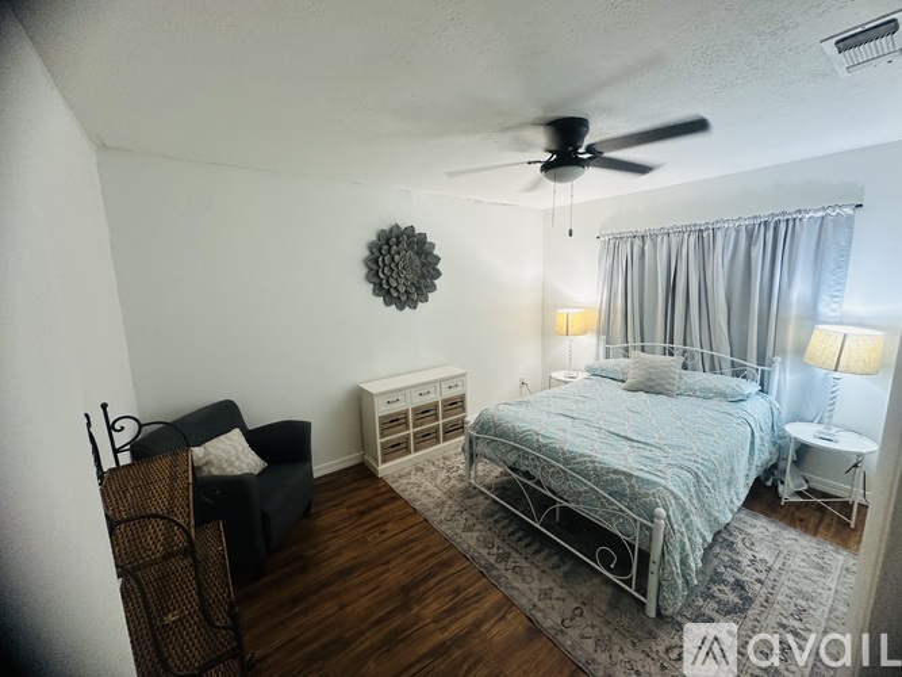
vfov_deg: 85.7
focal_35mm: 14
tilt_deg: -9.4
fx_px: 365
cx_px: 451
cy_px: 338
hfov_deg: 102.1
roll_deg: +1.2
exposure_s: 1/60
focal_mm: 2.22
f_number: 2.2
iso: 200
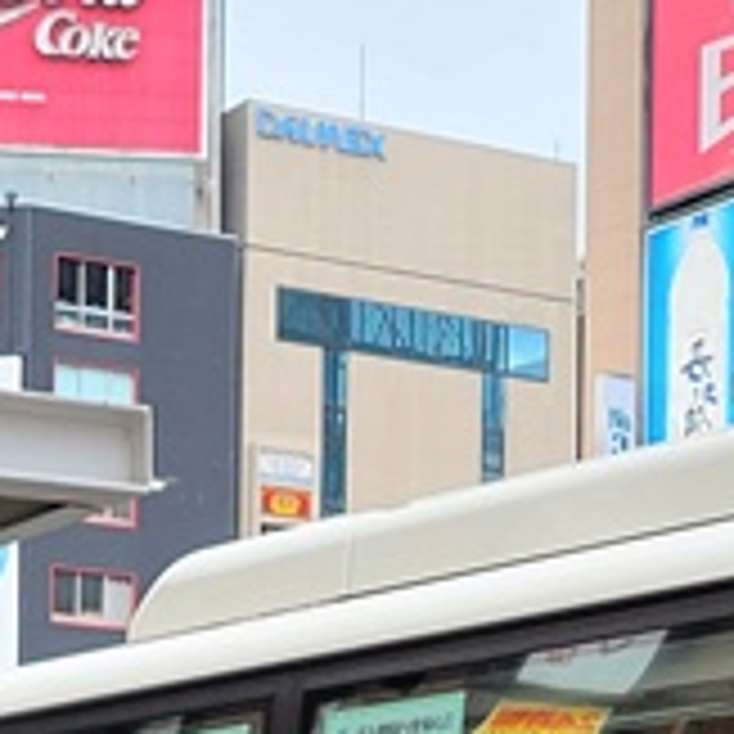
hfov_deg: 12.4
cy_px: 1085
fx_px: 3383
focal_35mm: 141
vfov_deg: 11.9
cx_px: 374
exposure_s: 1/100
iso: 100
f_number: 1.8
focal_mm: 5.4
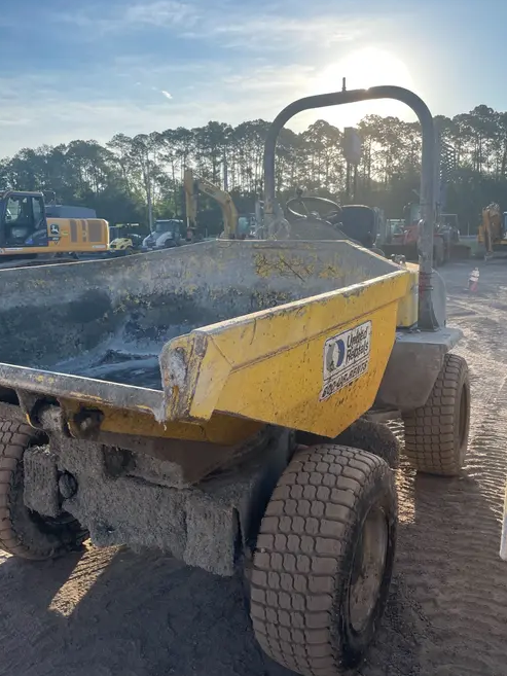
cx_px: 240
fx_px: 566
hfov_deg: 48.2
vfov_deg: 61.6
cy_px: 327
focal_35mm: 29
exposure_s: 1/2020
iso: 32
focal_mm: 4.2
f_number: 1.6
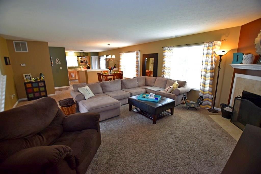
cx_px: 130
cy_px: 87
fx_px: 109
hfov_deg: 100.4
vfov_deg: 77.4
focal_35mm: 15
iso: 720
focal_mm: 10
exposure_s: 1/60
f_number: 4
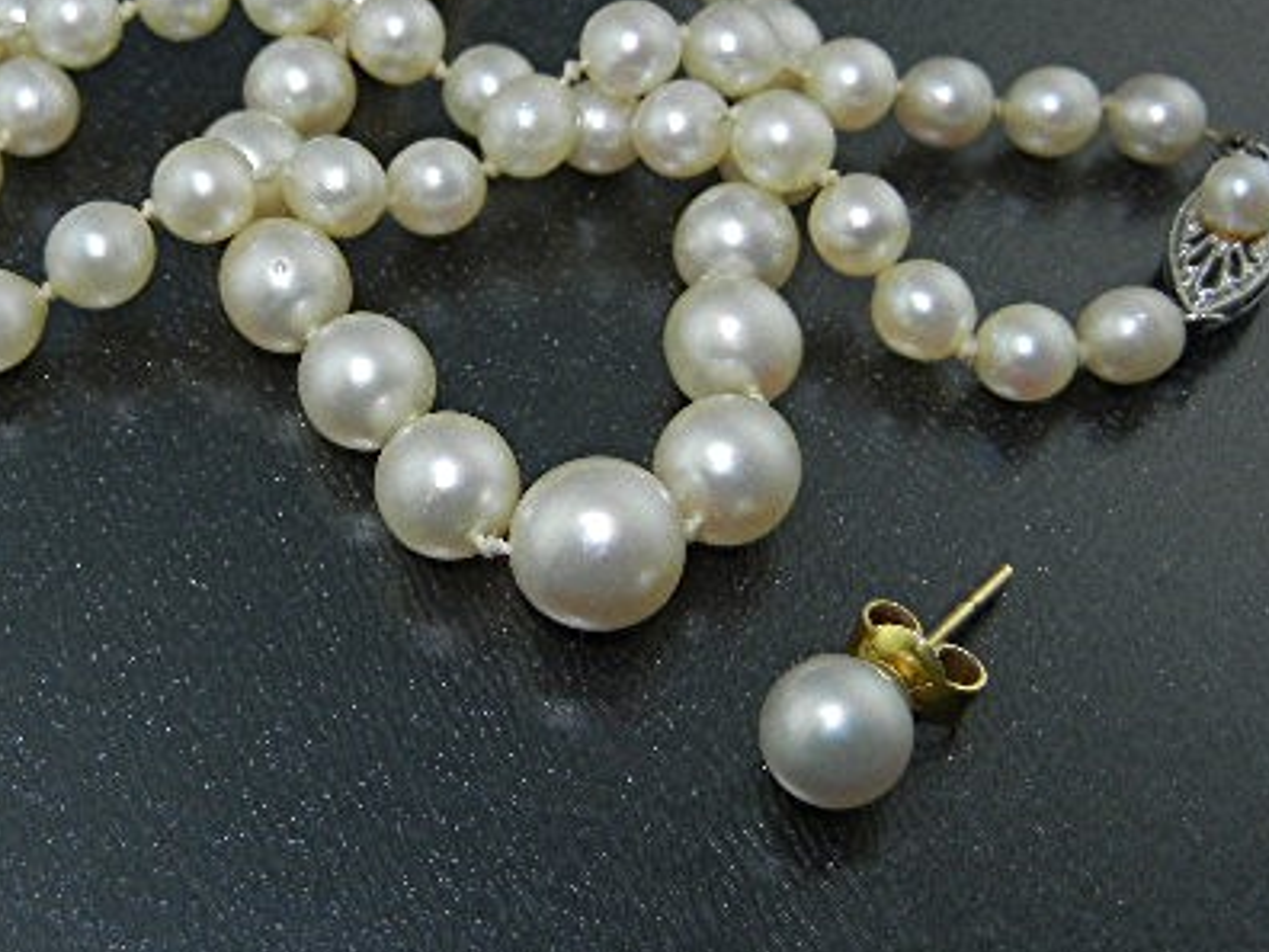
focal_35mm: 55
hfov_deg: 34.6
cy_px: 308
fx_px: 2016
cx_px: 436
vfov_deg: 26.4
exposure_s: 1/30
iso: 314
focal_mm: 6.2
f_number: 7.2
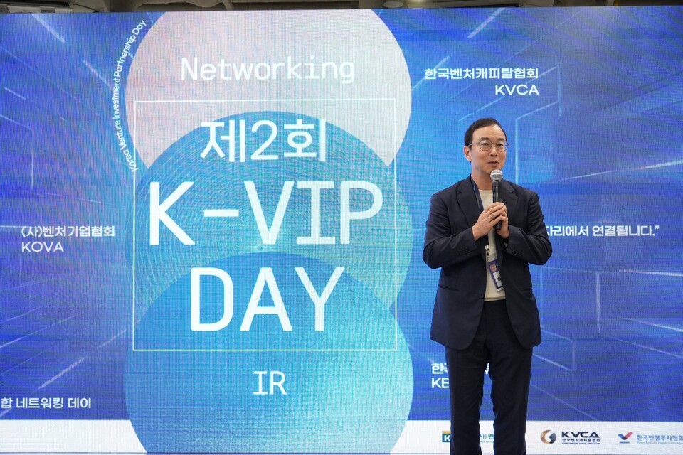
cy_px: 228
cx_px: 342
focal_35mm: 41
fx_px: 774
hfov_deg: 47.6
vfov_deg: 32.8
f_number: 4
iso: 2000
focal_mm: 27.2
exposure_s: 1/125
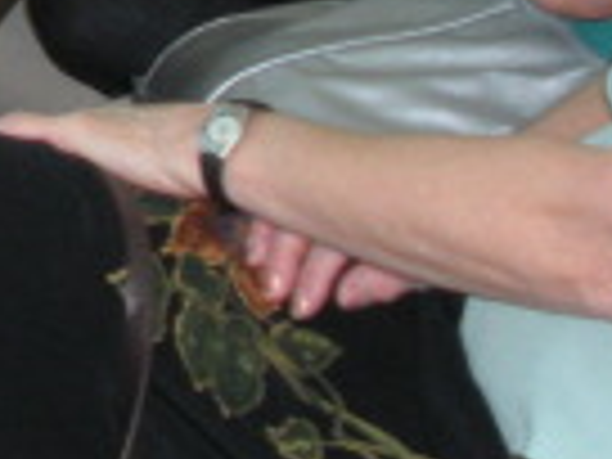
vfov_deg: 8.4
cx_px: -554
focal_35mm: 170
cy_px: -396
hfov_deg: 10.8
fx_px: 3006
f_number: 3.5
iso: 162
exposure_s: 1/60.1
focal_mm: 6.3
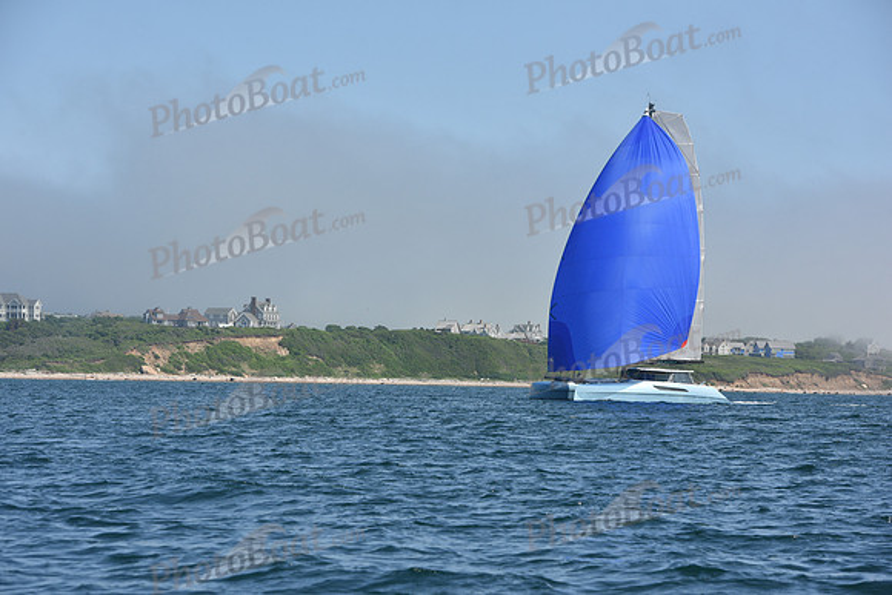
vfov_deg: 11.4
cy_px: 298
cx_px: 446
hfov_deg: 17.1
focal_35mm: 120
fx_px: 2974
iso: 320
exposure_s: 1/1600
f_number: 8
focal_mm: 120
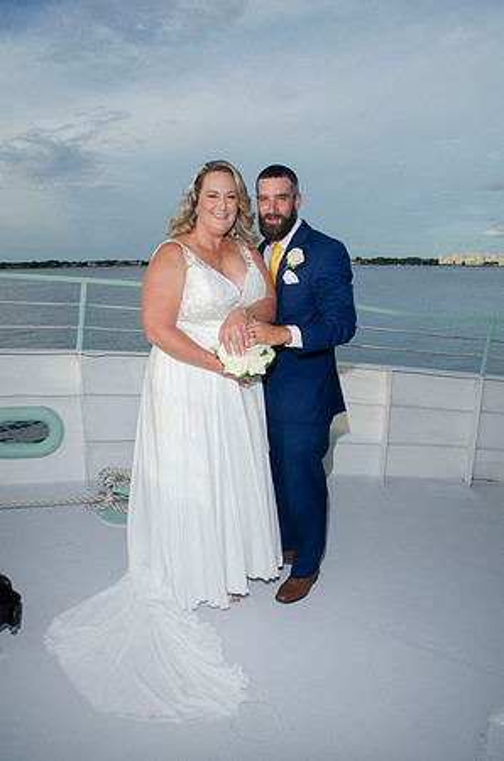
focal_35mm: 27
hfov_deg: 47.7
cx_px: 252
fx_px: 570
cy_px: 380
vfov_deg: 67.5
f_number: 8
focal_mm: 18
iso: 100
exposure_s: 1/250
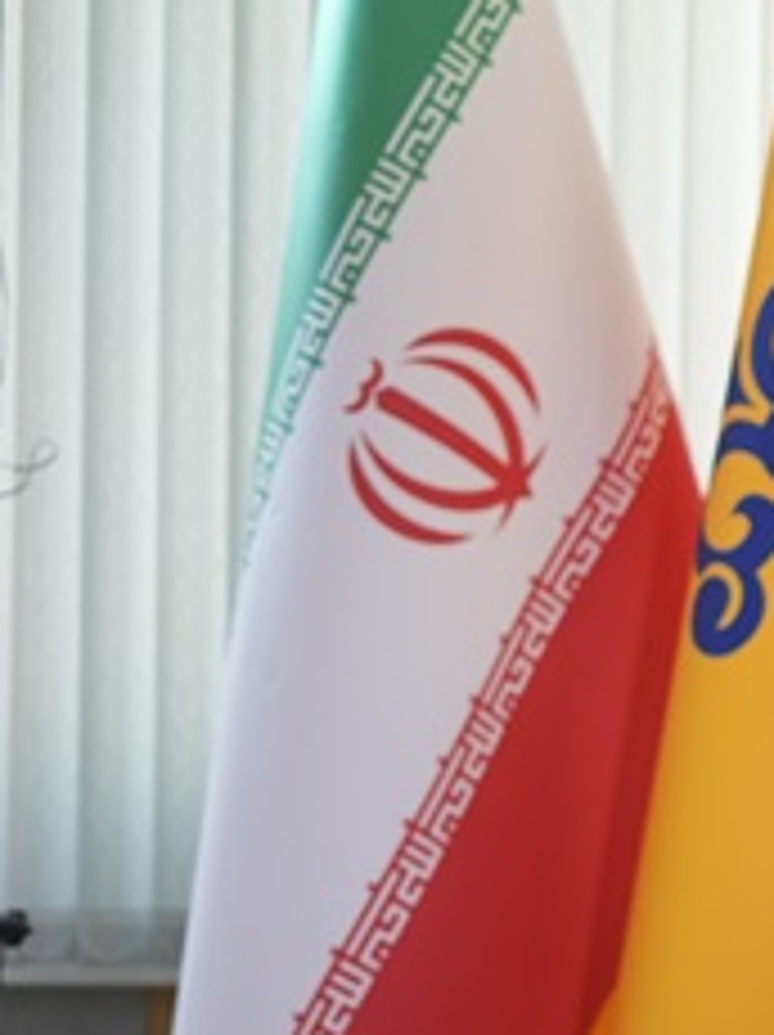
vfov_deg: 14.7
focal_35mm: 134
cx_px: 1400
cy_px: 736
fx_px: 4002
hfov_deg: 10.4
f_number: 1.8
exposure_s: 1/125
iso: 200
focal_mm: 50
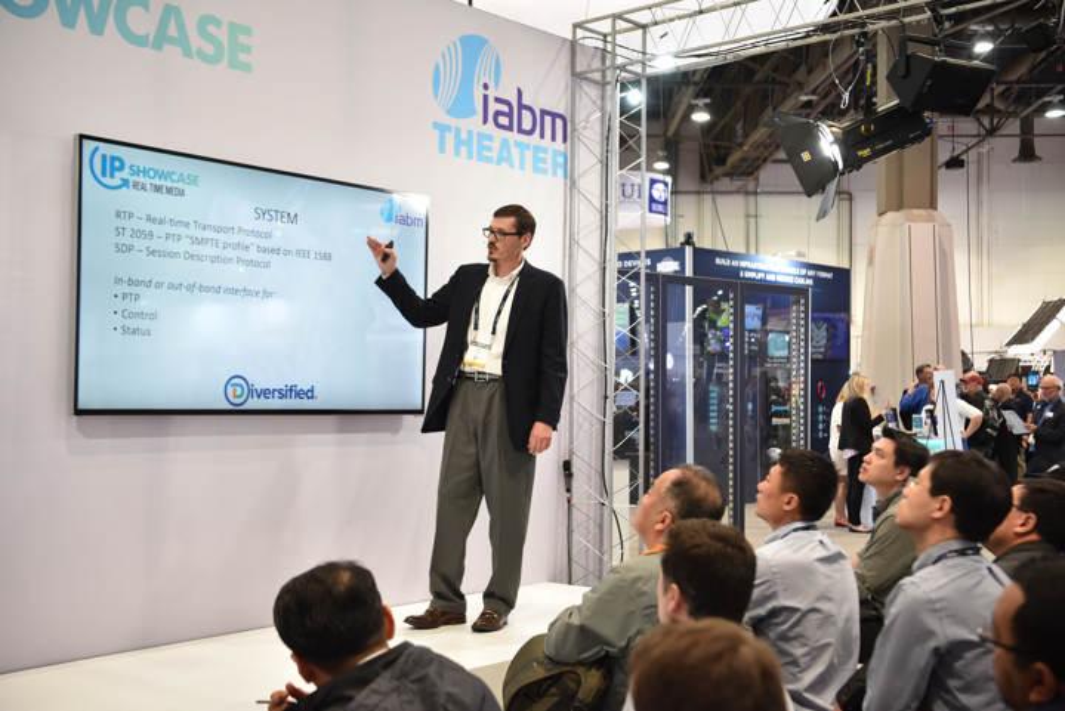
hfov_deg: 43.6
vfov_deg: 29.9
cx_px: 532
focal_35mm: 45
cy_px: 356
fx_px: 1332
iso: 2500
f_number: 3.5
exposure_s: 1/200
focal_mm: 45
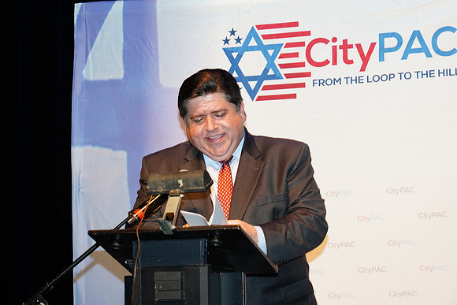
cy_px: 152
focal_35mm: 105
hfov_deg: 19.5
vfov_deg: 13.0
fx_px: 1333
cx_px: 228
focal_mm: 105
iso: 4000
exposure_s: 1/100
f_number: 9
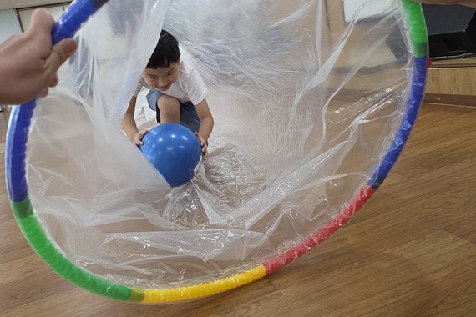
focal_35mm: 28
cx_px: 218
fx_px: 370
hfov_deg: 65.4
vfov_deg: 46.2
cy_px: 128
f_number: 1.7
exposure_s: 1/120
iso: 200
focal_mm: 6.3
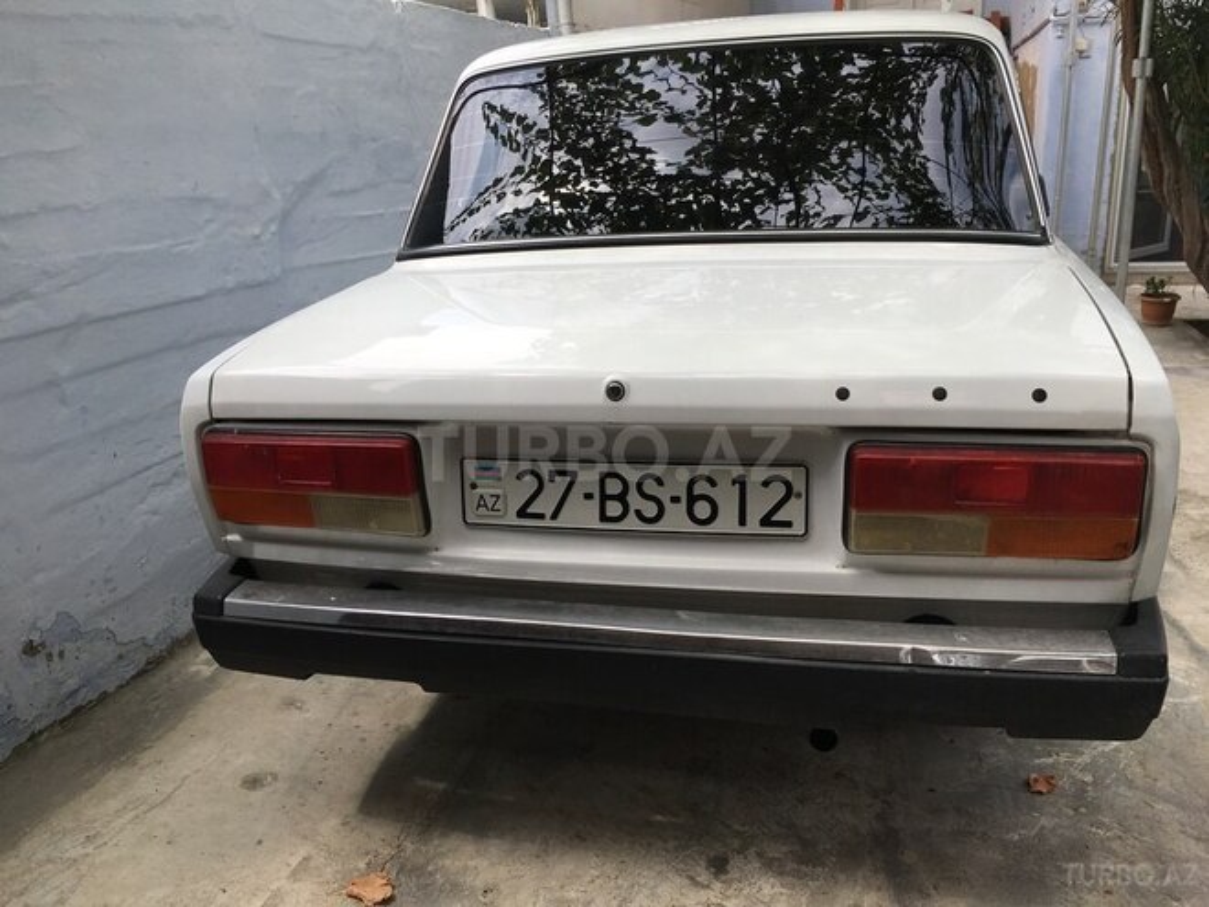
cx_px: 604
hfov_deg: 61.7
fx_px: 1013
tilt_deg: -18.0
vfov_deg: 48.2
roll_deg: +3.5
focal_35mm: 29
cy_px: 454
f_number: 2.2
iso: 25
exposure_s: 1/712
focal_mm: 4.15
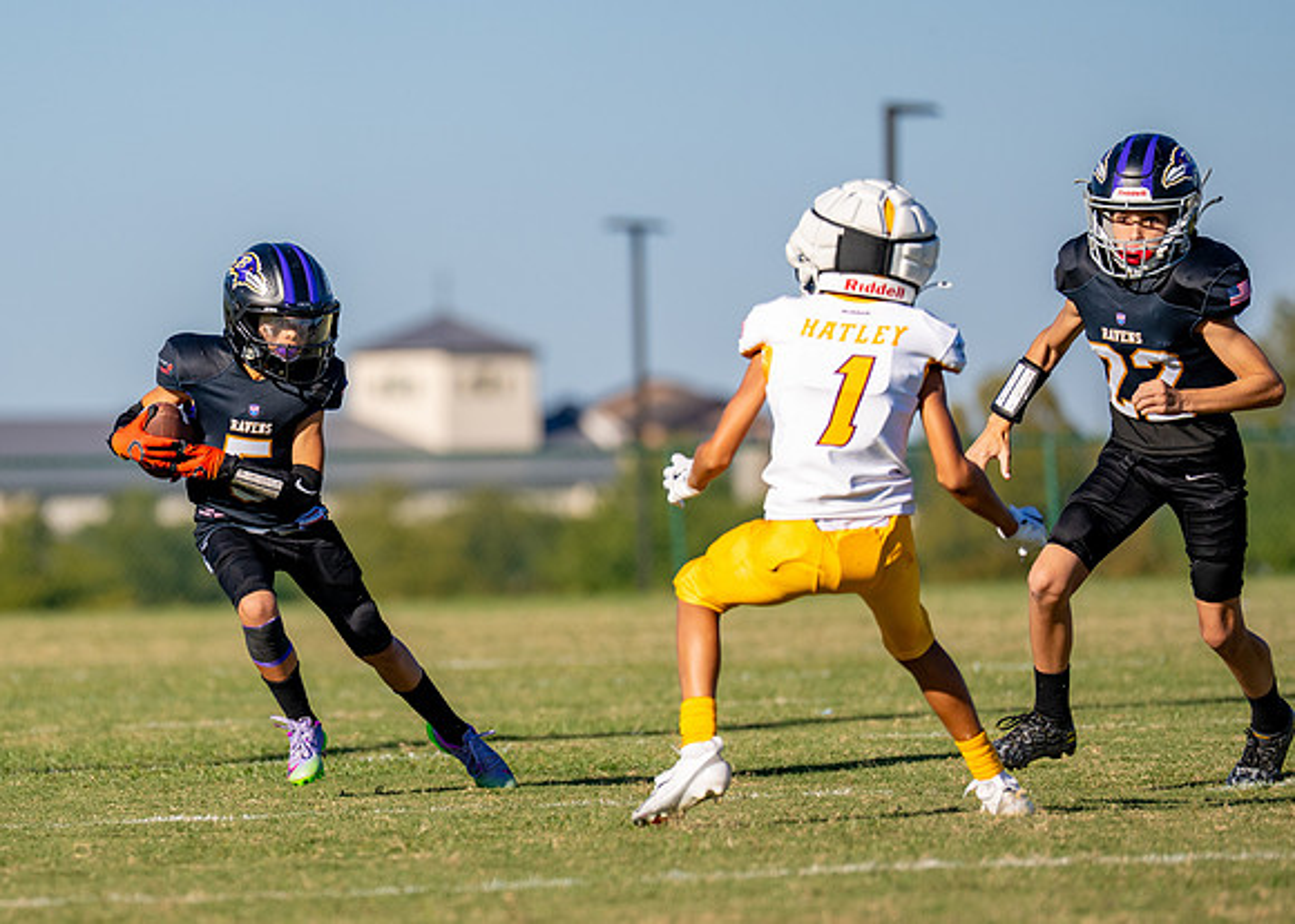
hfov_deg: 6.6
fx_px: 11271
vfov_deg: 4.7
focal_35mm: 307
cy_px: 540
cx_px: 336
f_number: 2.8
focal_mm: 200
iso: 160
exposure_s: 1/4000
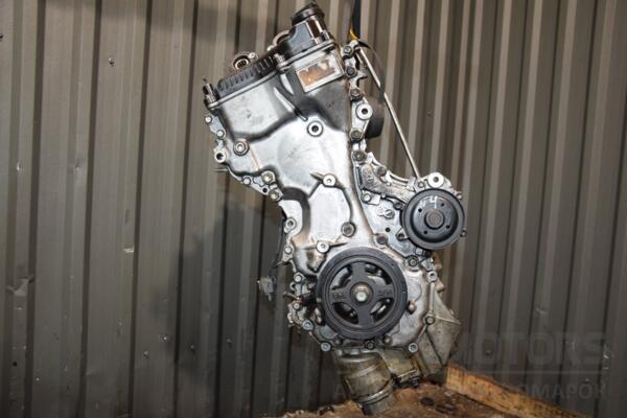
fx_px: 549
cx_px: 314
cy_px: 209
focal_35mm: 32
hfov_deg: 59.5
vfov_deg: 41.7
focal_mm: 21
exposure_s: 1/60
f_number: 5
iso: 800
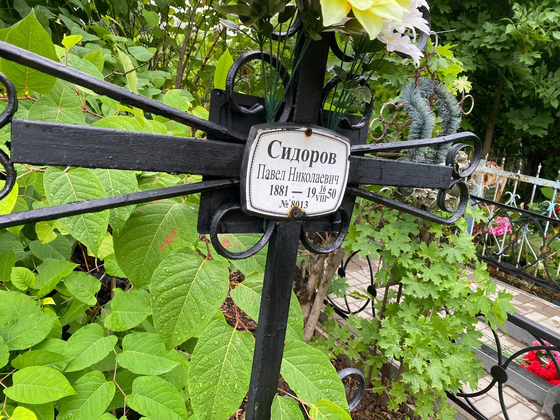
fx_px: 421
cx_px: 280
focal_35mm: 26
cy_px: 210
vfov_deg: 53.1
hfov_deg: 67.3
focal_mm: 4.25
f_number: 1.8
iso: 40
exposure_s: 1/122
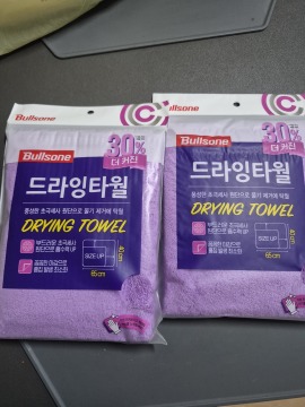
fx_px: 270
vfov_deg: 73.9
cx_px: 152
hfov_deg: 58.9
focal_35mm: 23
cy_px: 204
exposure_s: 1/120
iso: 640
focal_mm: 5.4
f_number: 1.8
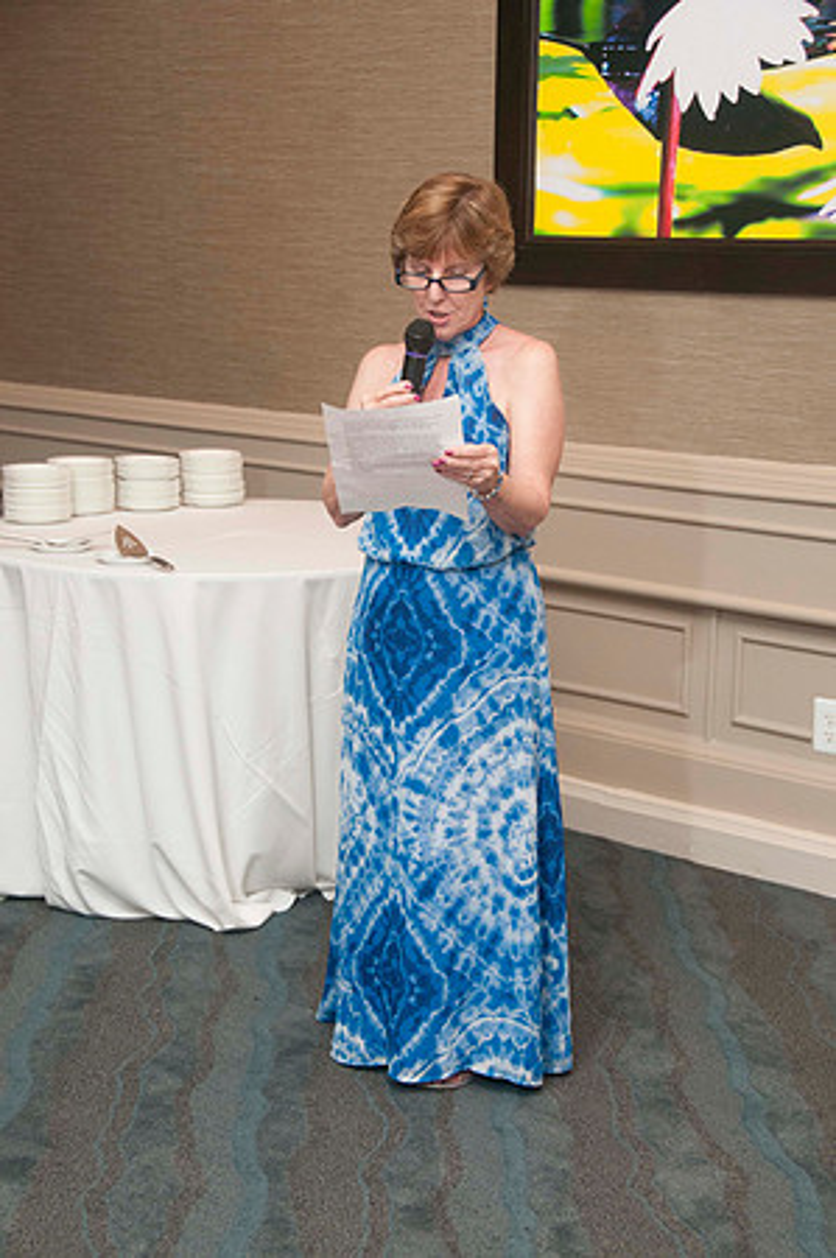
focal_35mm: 57
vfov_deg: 35.1
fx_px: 1990
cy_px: 629
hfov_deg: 23.7
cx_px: 418
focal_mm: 38
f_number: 5.6
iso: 800
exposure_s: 1/60
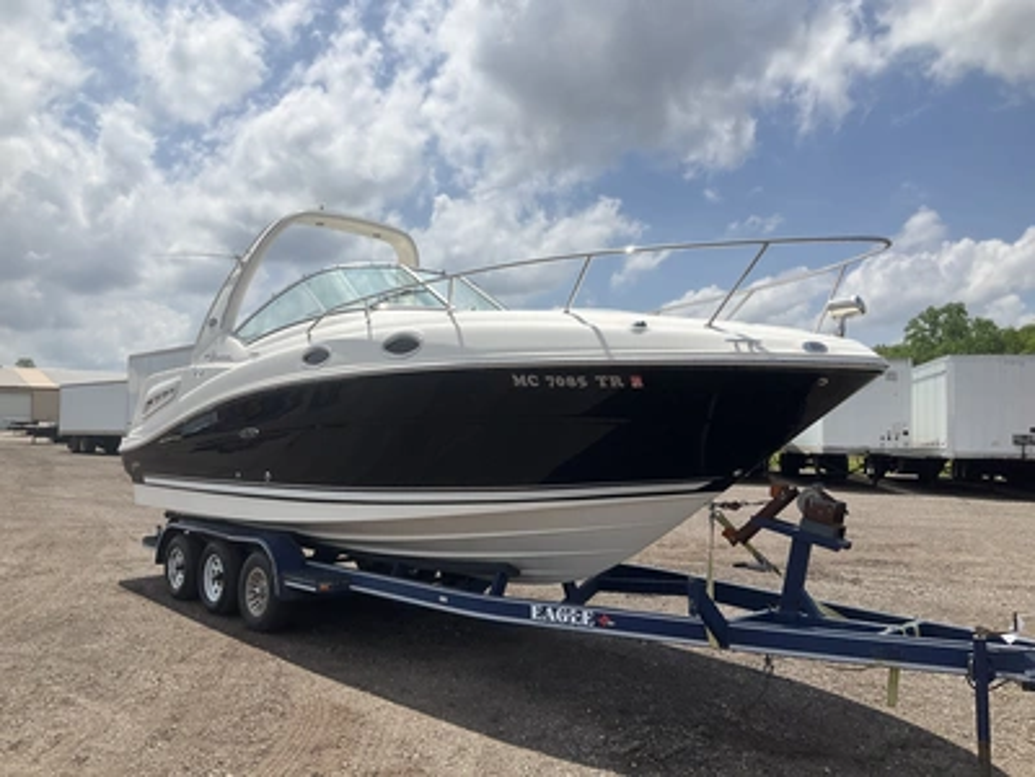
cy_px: 388
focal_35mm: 29
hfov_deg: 61.7
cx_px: 518
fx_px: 867
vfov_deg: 48.2
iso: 25
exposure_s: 1/4065
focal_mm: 3
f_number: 1.8
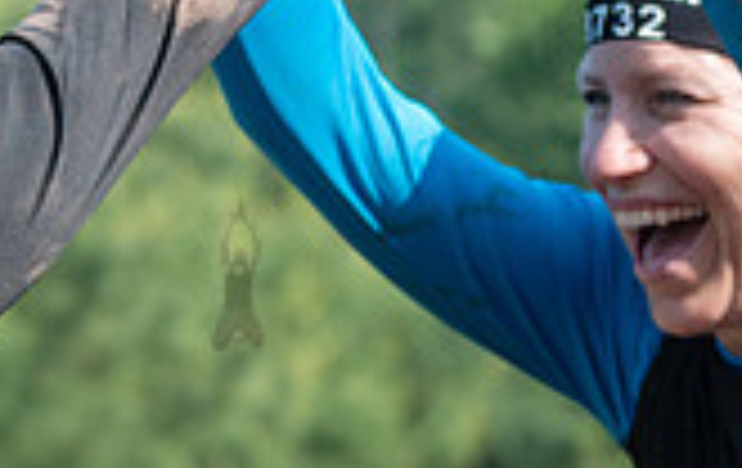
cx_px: 81
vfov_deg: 3.9
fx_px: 6831
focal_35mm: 337
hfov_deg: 6.2
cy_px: 481
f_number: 4.5
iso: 250
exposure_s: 1/640
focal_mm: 80
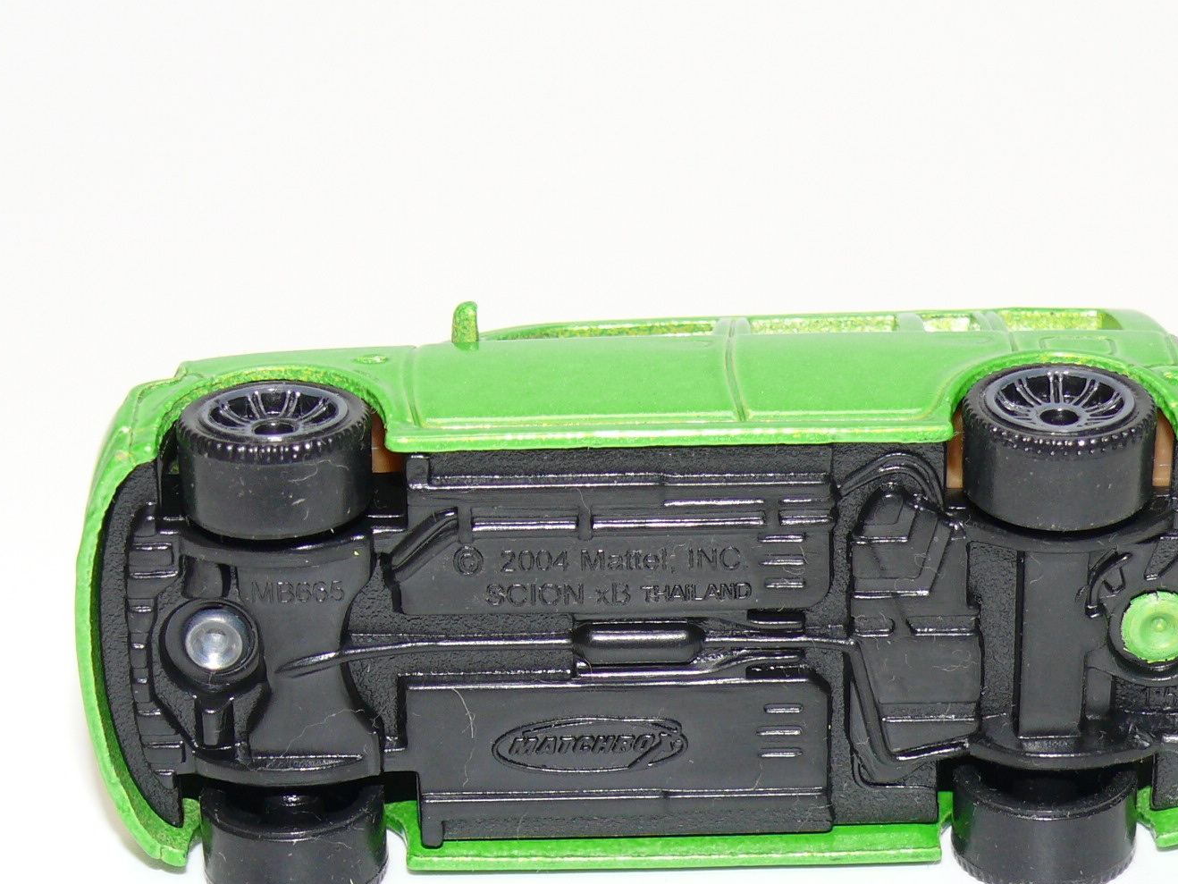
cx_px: 679
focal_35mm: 125
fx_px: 4255
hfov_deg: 15.8
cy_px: 535
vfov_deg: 11.9
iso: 100
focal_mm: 13.4
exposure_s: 1/30
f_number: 4
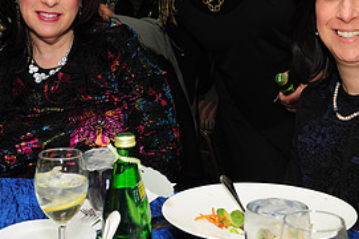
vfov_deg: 17.5
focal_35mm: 77
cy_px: 39
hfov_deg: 26.3
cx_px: 156
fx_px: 767
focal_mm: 24
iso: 500
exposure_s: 1/60
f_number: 5
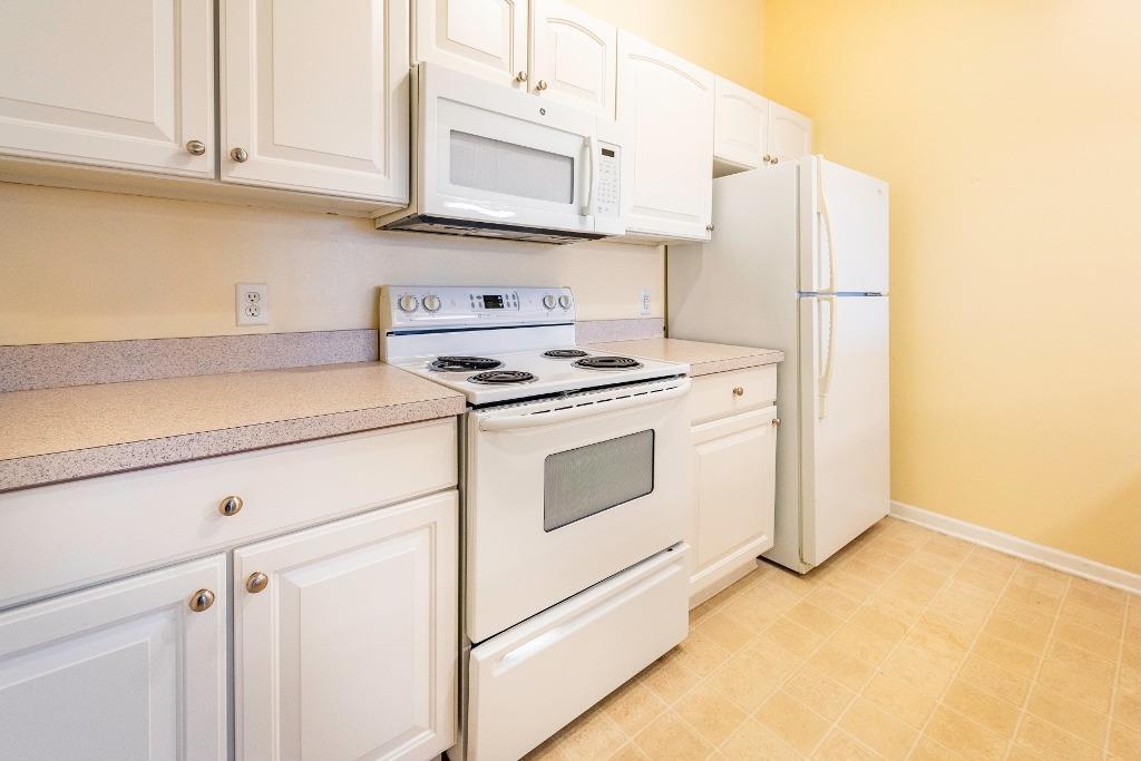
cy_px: 380
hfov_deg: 104.2
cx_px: 570
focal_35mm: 14
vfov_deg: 81.2
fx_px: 444
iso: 640
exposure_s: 1/60
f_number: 4
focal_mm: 14
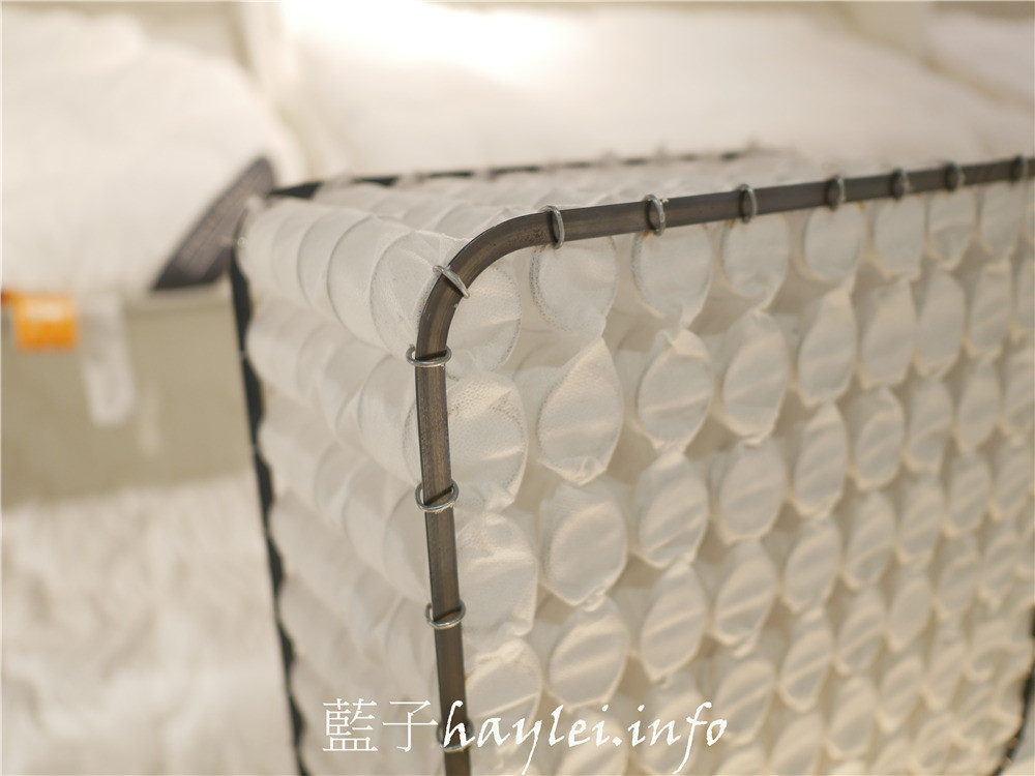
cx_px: 518
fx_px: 897
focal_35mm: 30
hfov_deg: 60.0
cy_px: 388
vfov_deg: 46.8
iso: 200
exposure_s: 1/60
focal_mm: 15
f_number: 1.7
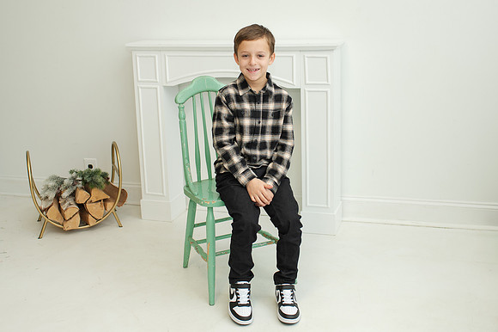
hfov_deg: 42.9
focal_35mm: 46
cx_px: 258
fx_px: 633
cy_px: 134
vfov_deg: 29.3
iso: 220
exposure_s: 1/200
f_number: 3.5
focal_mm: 35
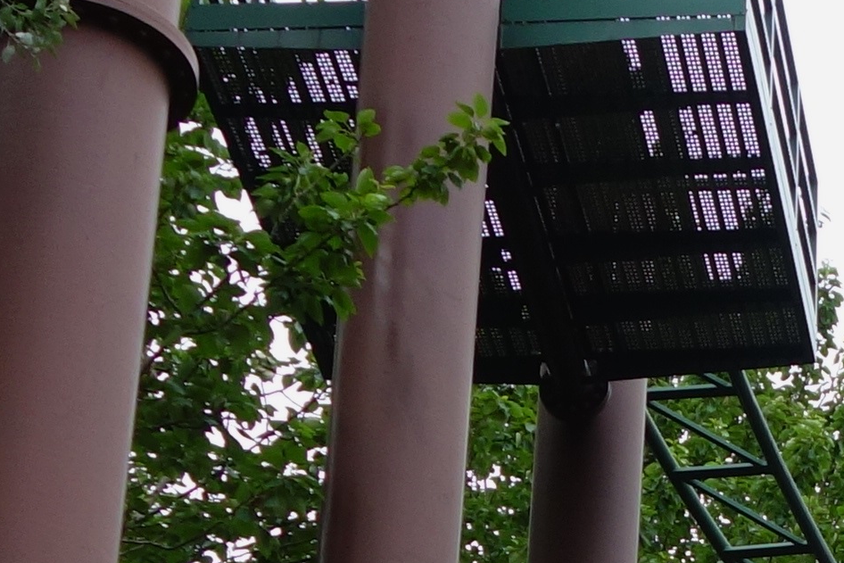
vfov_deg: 8.2
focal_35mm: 162
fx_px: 3798
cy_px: 1030
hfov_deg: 12.2
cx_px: 1219
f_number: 3.2
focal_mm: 10.4
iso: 125
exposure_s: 1/640
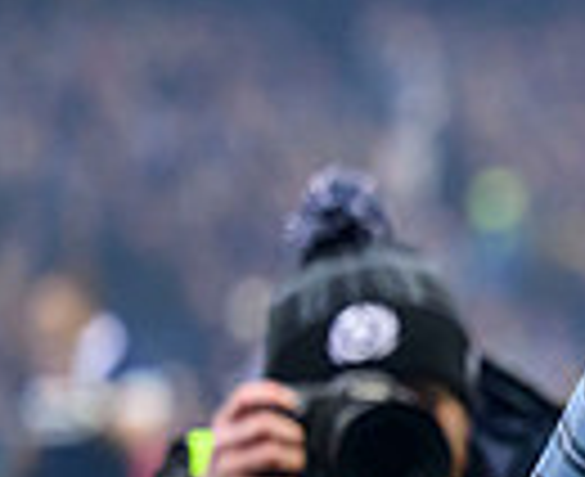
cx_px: 1304
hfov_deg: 2.9
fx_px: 11461
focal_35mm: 657
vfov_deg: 2.4
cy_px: 593
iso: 3200
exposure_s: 1/4000
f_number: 2.8
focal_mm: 125
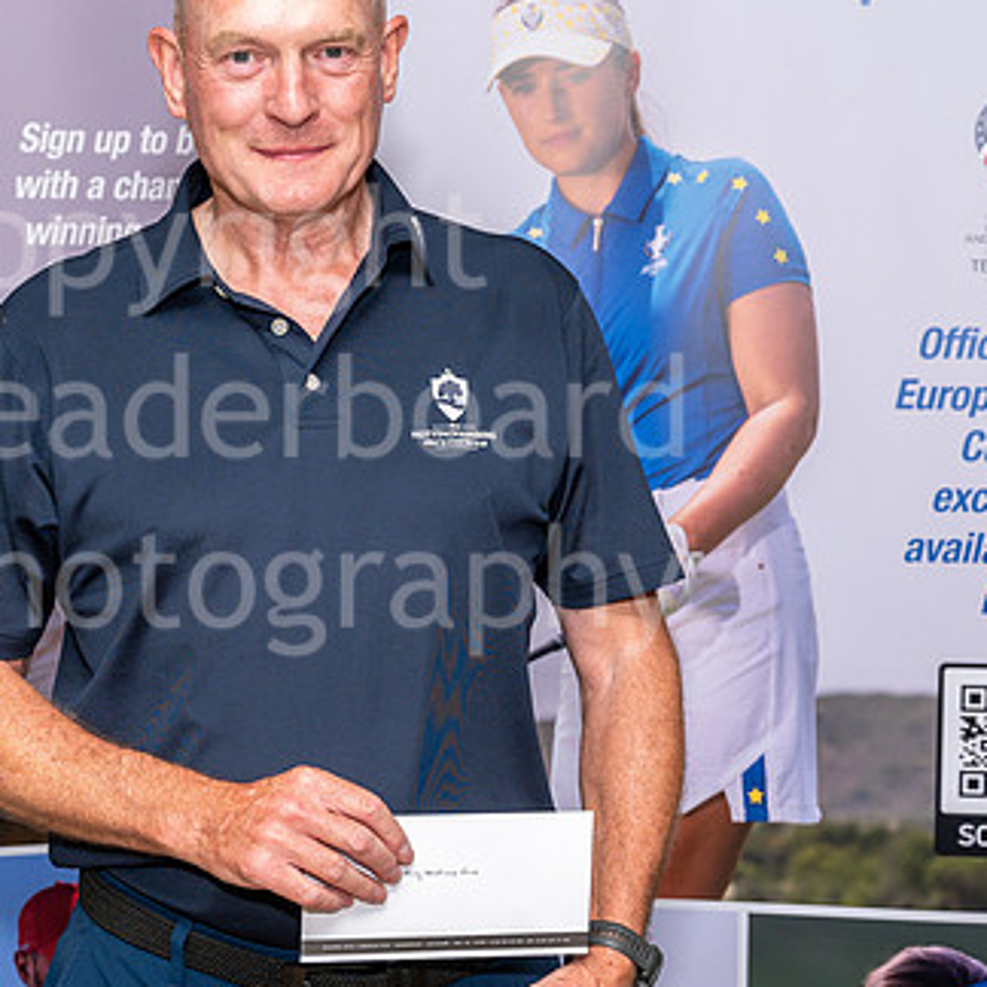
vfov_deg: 18.9
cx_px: 298
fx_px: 2968
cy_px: 482
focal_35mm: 92
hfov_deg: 18.8
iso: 640
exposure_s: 1/60
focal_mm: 54
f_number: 5.6
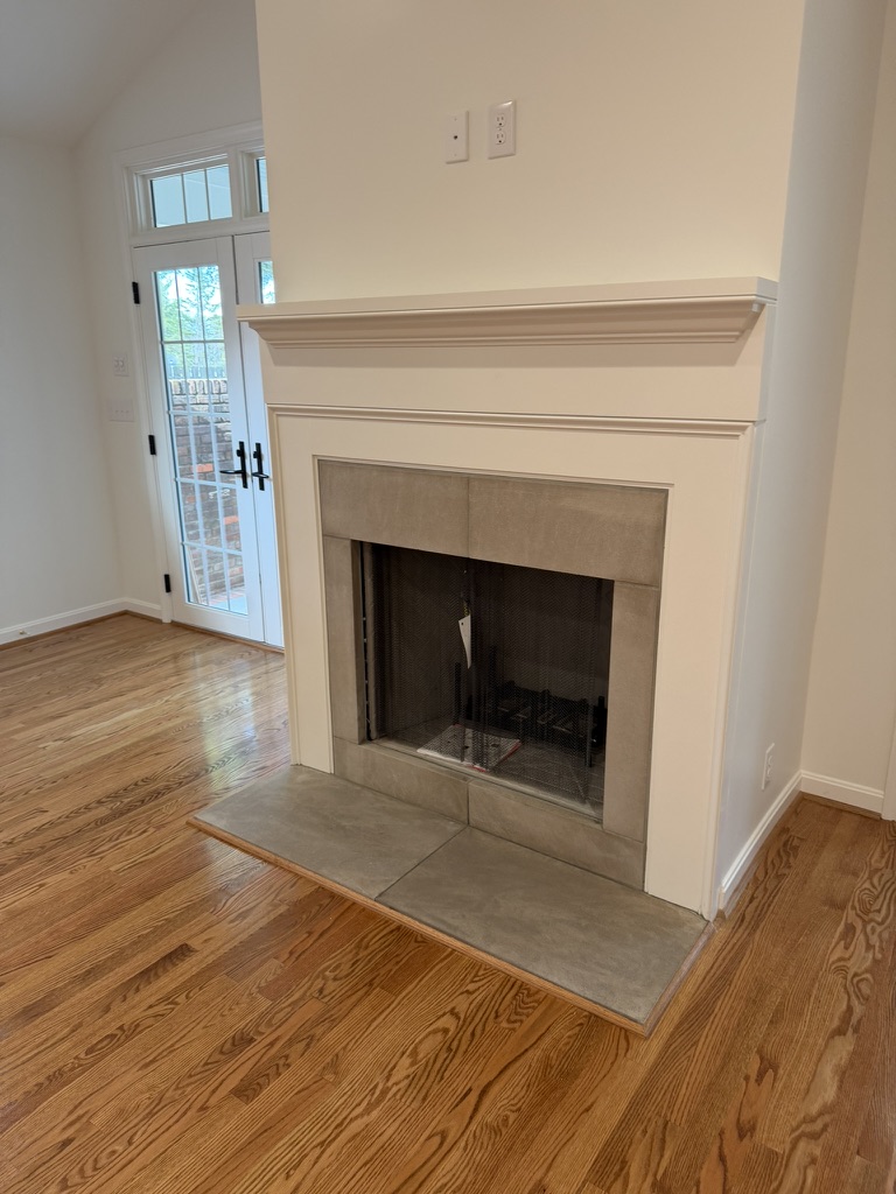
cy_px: 597
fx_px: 828
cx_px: 448
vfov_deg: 71.6
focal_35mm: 24
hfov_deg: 56.8
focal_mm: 6.76
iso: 125
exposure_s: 1/60
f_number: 1.78
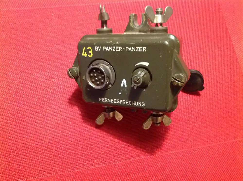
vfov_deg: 40.6
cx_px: 122
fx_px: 245
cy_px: 90
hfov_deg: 52.7
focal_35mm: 35
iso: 640
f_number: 2.4
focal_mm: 4.28
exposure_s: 1/15
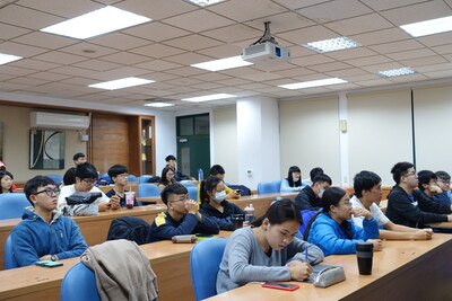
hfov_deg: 48.4
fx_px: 502
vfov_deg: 33.4
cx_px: 226
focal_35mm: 40
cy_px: 150
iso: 320
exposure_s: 1/60
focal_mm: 14.5
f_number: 2.8
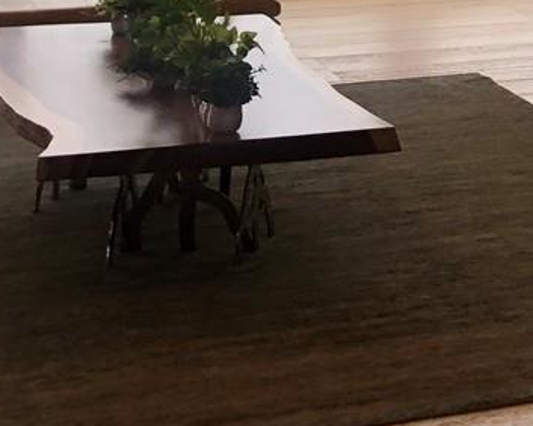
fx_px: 1955
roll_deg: +0.1
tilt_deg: +2.3
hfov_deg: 14.5
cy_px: -332
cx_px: 806
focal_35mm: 124
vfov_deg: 11.5
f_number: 1.8
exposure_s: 1/120
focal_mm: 3.99
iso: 32
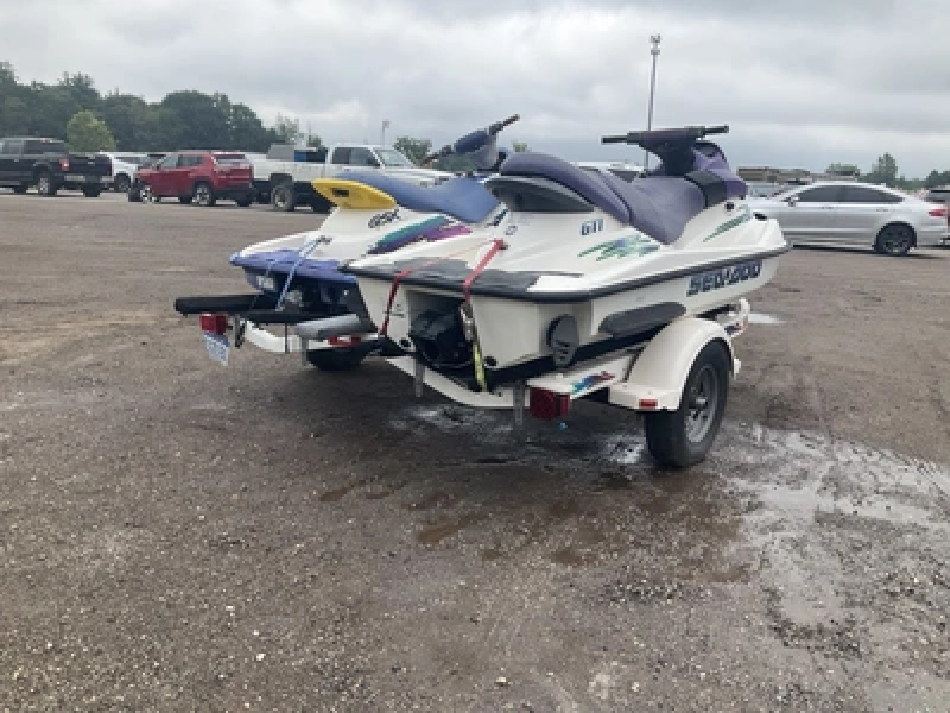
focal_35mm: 29
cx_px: 475
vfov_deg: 48.2
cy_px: 356
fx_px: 796
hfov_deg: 61.7
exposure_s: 1/770
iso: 25
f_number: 1.8
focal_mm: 3
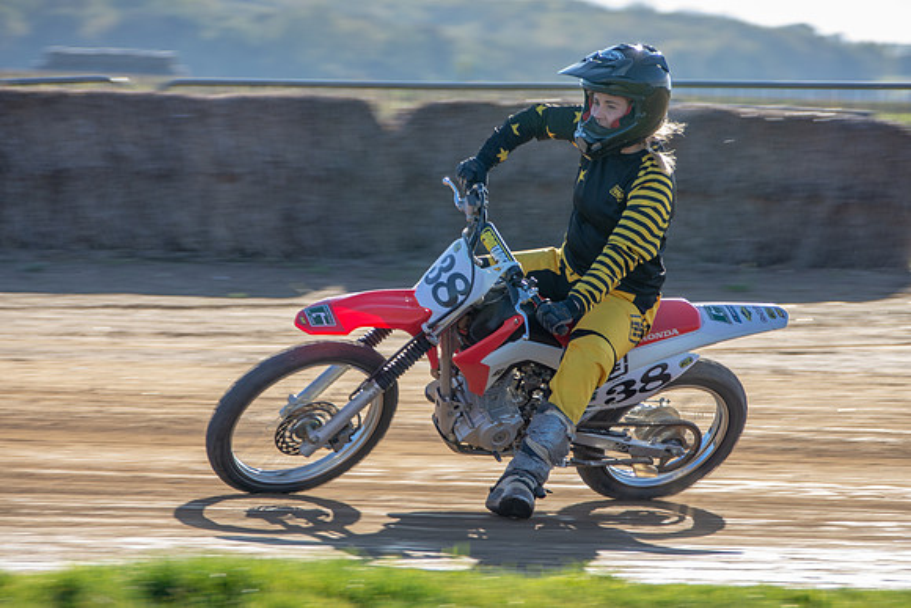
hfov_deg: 7.2
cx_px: 456
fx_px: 7277
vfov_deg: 4.8
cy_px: 304
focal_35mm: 288
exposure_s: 1/200
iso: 200
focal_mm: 175
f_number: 8
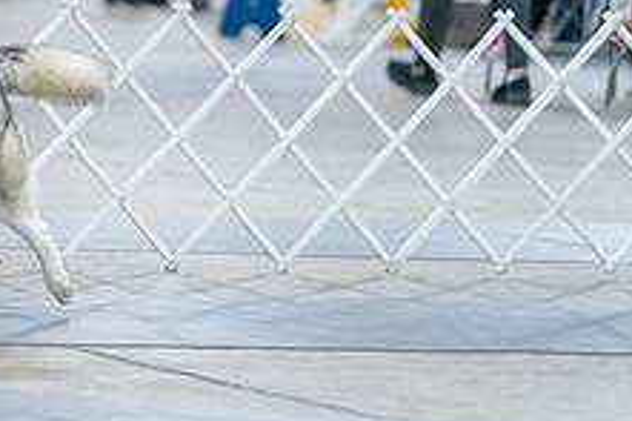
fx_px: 6227
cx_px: -157
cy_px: -67
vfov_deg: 3.9
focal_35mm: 355
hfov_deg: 5.8
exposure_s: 1/250
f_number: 3.2
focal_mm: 135
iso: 6400
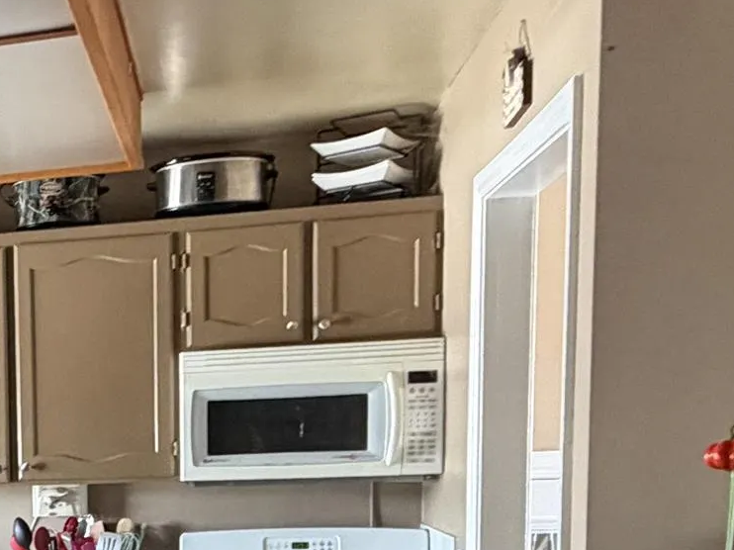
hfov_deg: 29.6
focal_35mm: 58
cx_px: -90
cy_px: 608
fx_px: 1229
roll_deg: +3.5
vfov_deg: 23.6
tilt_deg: -6.0
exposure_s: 1/60
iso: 320
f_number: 2.2
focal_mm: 2.22
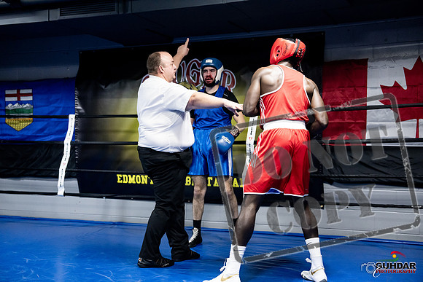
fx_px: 552
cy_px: 141
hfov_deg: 41.9
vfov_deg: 28.7
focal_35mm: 47
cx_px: 212
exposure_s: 1/1000
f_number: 2.8
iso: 6400
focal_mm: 47
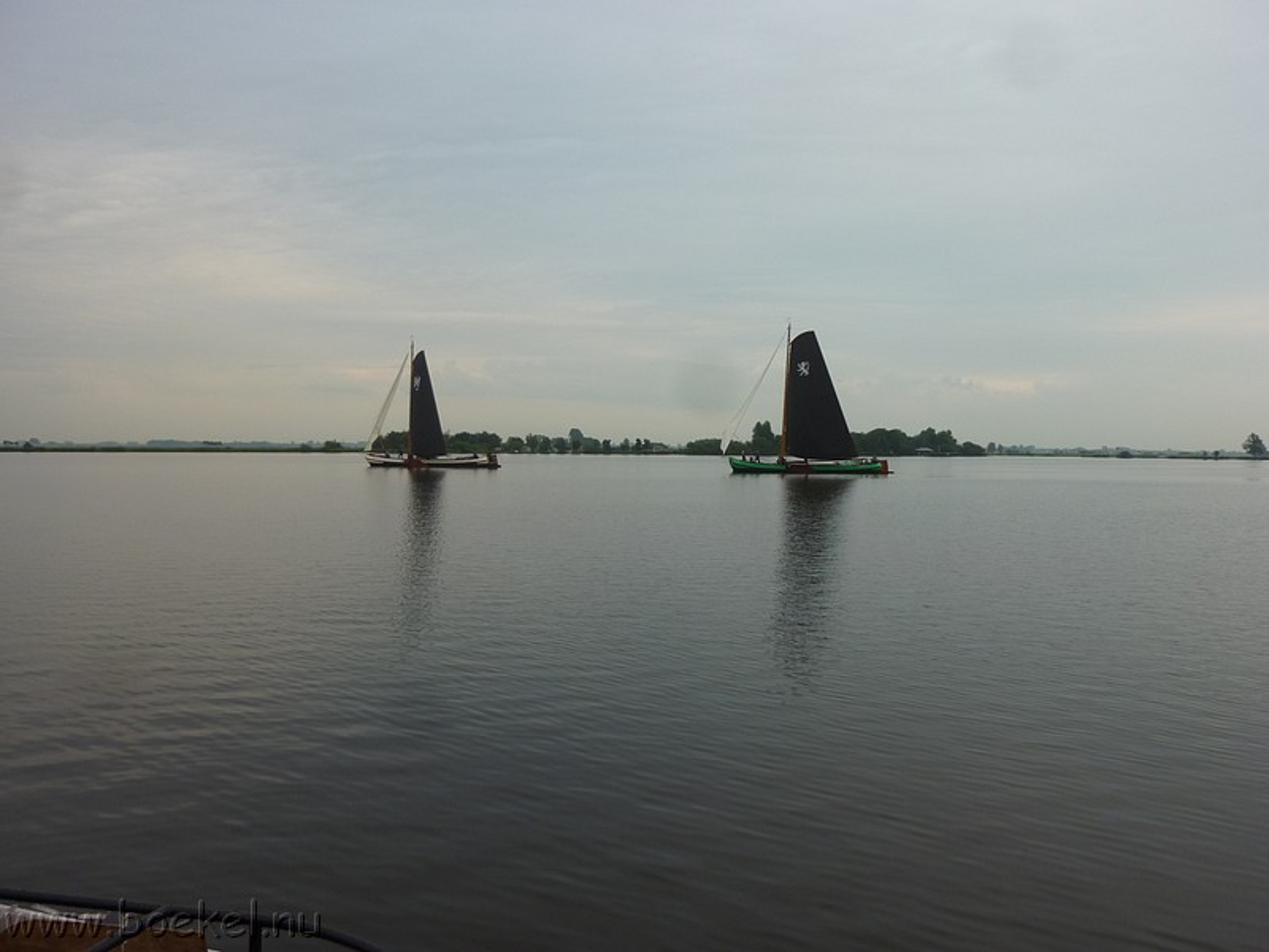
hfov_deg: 69.4
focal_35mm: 25
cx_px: 634
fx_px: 916
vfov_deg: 54.9
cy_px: 476
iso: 80
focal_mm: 4.5
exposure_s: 1/40
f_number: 3.3
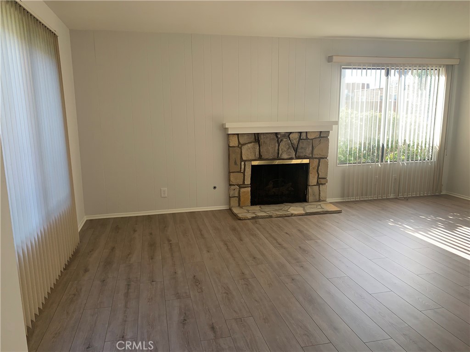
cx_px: 235
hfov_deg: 67.3
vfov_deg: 53.1
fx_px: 353
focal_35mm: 26
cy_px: 176
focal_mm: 4.25
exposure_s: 1/121
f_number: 1.8
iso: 40
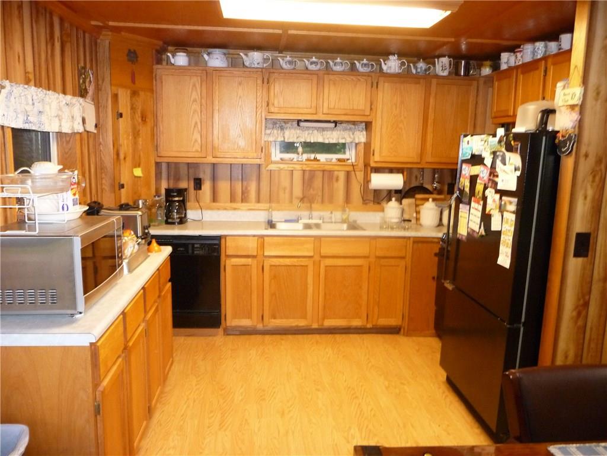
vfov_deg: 49.7
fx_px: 491
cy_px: 228
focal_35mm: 28
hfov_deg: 63.4
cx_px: 304
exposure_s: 1/30
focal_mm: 4.7
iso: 400
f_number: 3.3
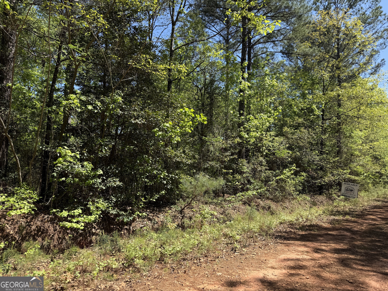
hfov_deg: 71.6
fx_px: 269
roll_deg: -1.3
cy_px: 146
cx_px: 194
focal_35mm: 24
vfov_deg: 56.8
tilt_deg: +4.5
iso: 80
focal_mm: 6.76
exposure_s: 1/1949
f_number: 1.78
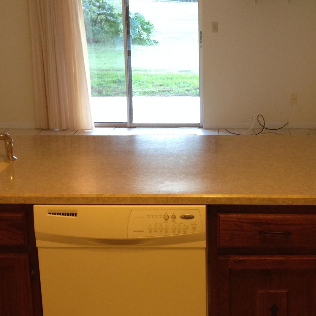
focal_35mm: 72
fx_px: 744
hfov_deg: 23.9
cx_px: 217
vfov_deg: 23.9
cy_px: 217
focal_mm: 4.12
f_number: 2.4
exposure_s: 1/20
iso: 125
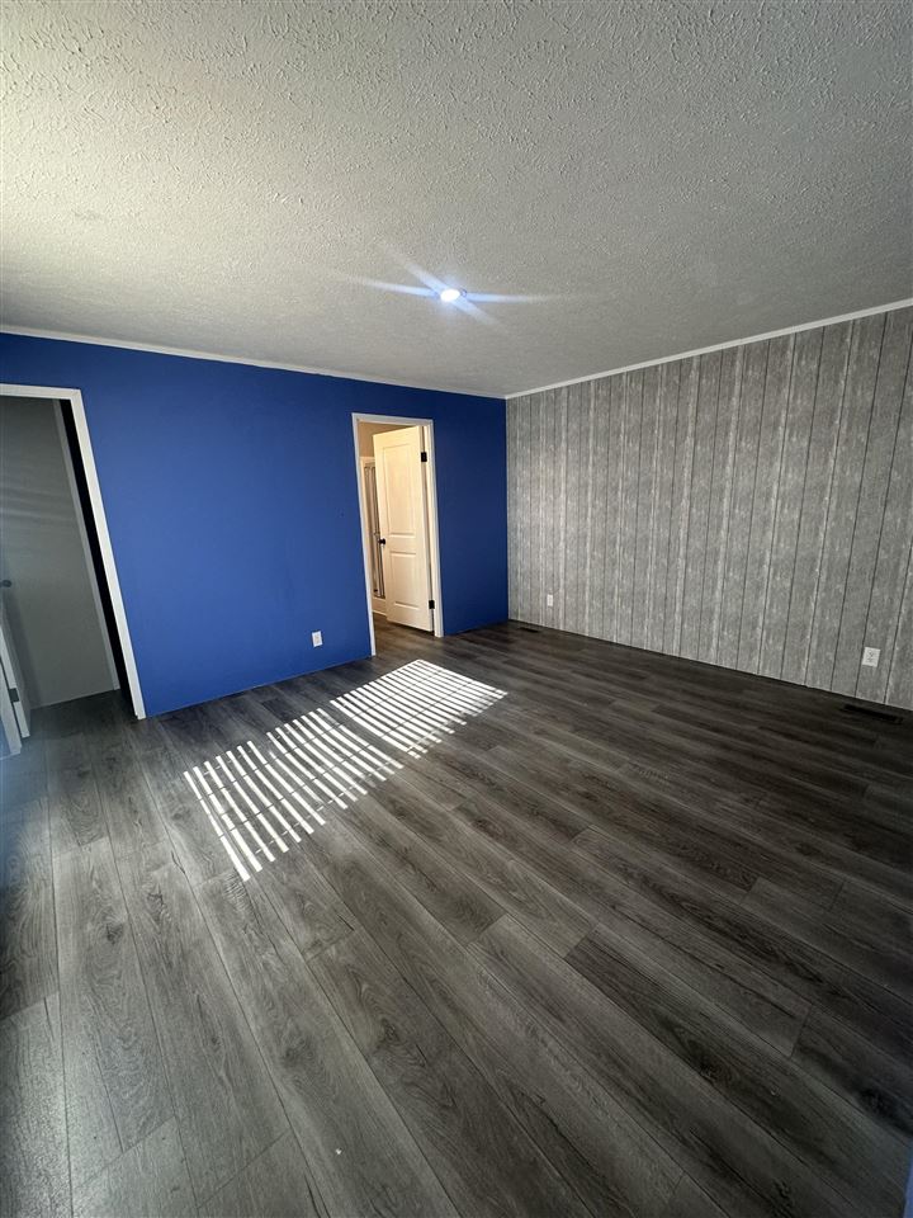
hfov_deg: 85.7
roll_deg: +2.4
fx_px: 492
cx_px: 456
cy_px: 609
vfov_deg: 102.1
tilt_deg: -12.0
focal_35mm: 14
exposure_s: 1/120
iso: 125
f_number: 2.2
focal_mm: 2.22
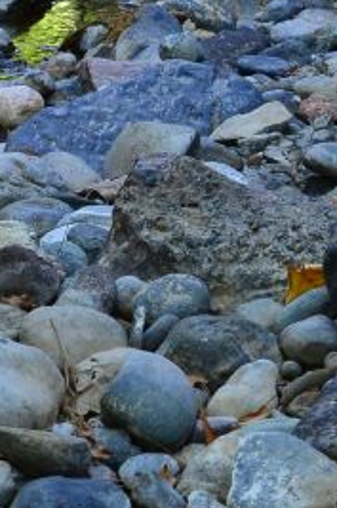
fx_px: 2833
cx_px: -387
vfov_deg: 10.2
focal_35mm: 201
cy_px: 304
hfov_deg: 6.6
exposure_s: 1/60
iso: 450
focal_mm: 28
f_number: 8
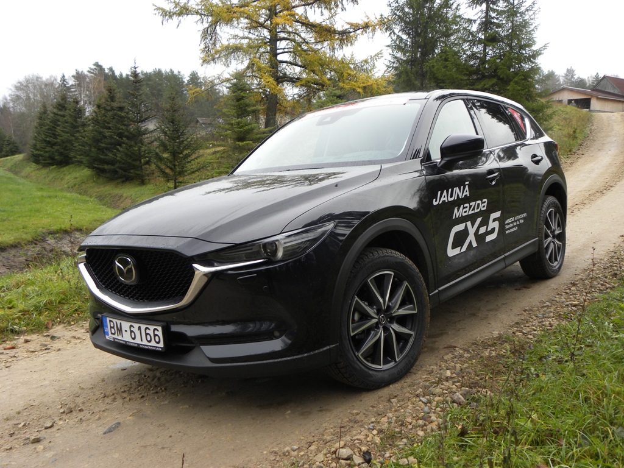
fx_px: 595
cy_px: 234
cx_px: 312
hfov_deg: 55.4
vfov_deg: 42.9
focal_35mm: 33
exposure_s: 1/115
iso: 64
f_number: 2.8
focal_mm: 5.9
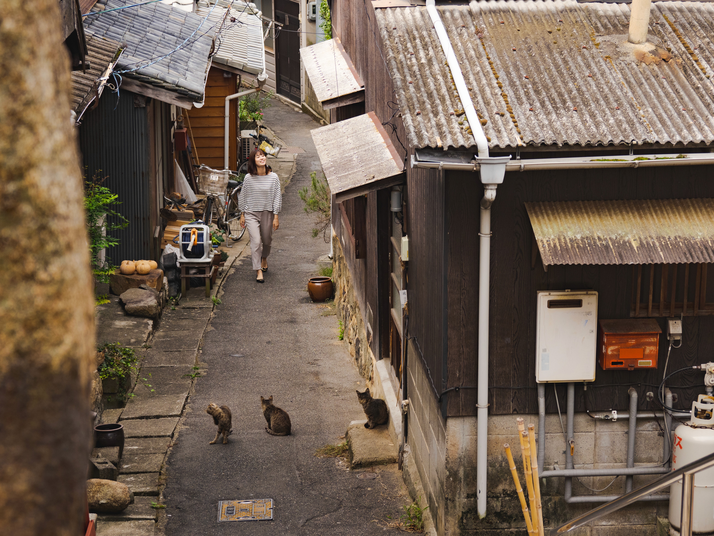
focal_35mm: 82
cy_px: 268
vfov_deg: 18.0
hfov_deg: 23.8
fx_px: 1691
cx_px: 357
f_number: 4
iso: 200
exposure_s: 1/250
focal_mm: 41
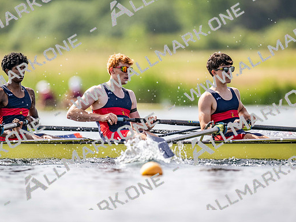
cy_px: 111
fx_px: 5577
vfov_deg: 2.3
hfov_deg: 3.0
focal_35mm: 652
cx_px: 142
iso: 220
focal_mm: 600
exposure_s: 1/2500
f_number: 4
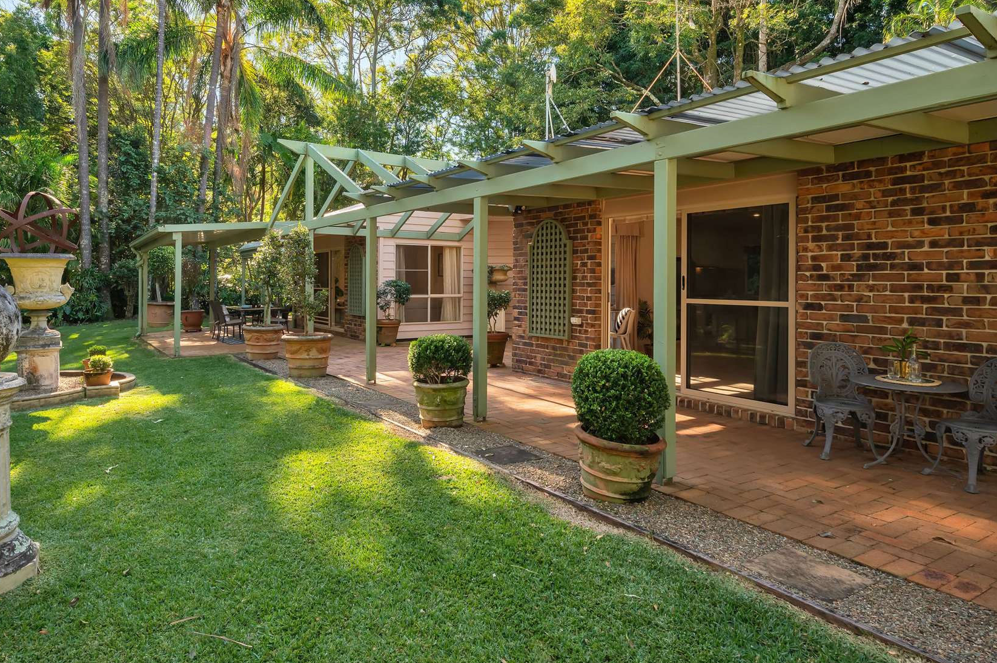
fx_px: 597
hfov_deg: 79.1
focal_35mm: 22
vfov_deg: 57.9
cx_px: 418
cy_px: 287
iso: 400
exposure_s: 1/30
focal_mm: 18.5
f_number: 14
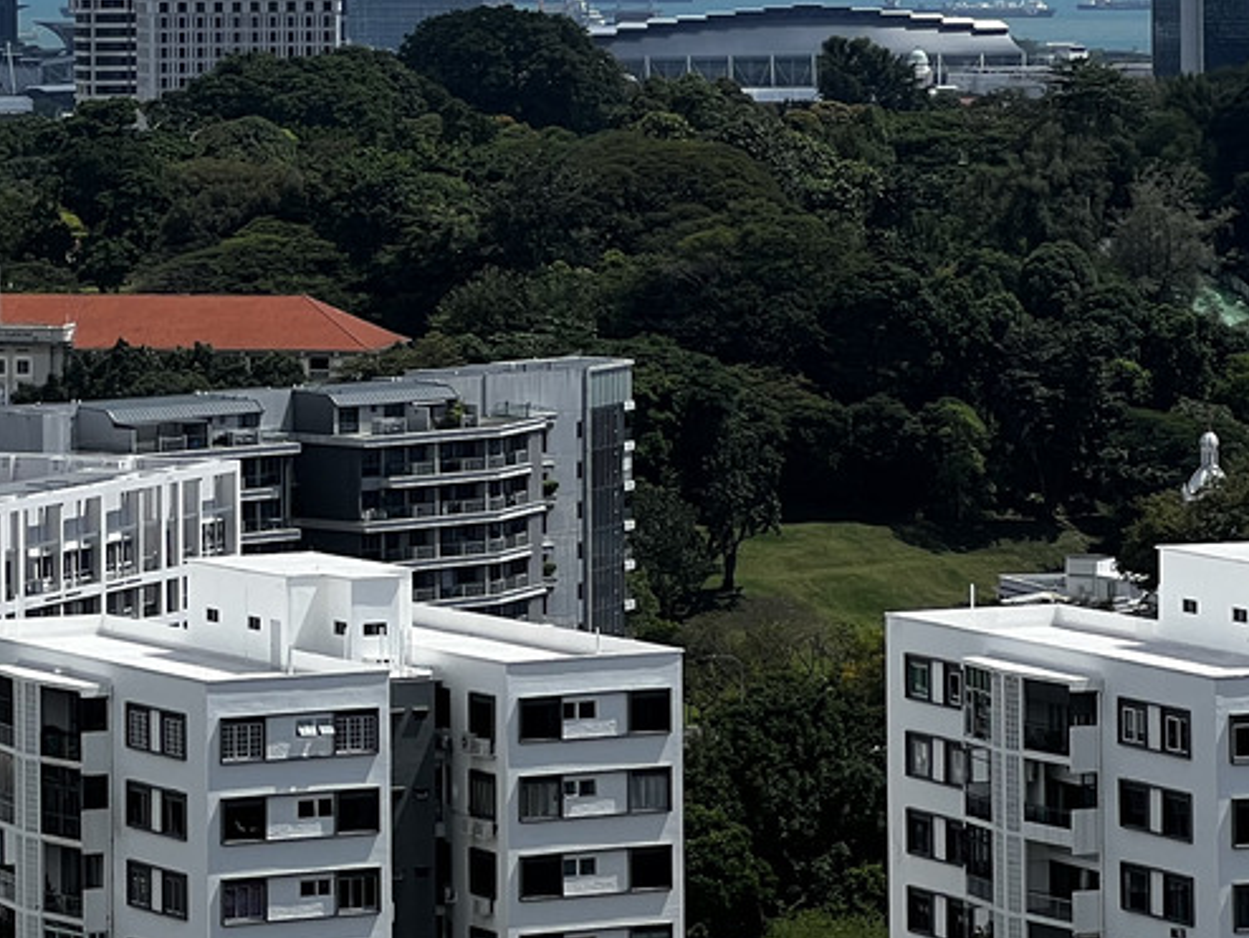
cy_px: -20
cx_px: 139
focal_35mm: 187
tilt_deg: +0.2
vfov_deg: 7.9
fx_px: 6751
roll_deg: +0.8
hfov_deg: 10.5
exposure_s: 1/1393
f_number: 2.8
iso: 32
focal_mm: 9
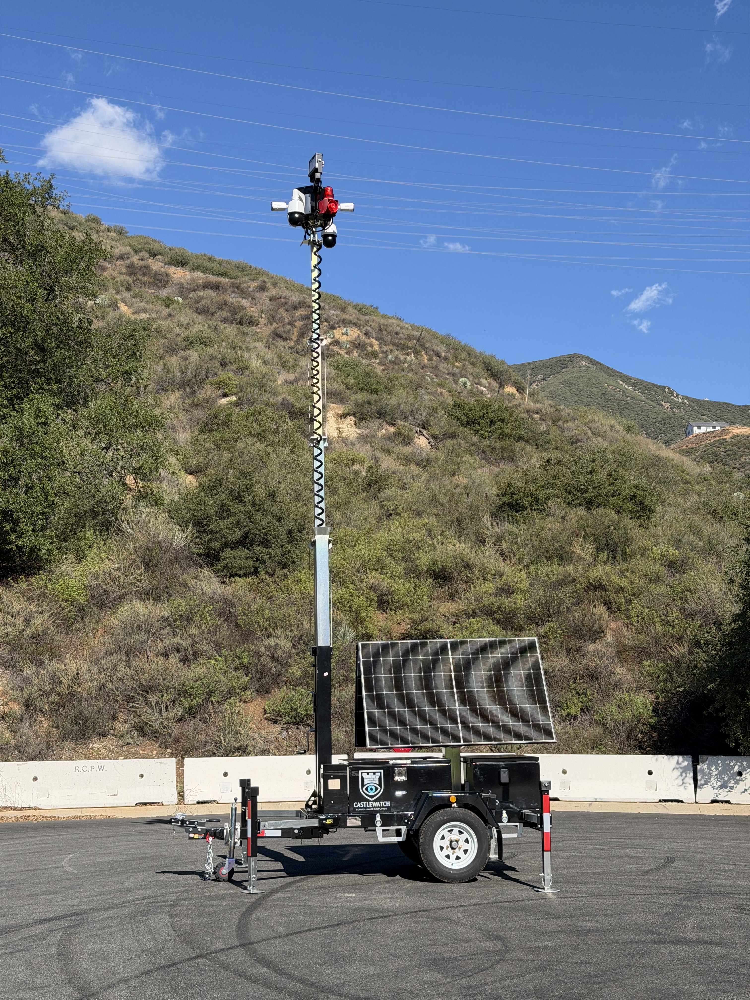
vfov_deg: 39.7
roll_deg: +0.0
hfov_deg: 30.3
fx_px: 1387
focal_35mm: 48
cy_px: 500
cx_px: 375
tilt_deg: +10.8
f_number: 1.78
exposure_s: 1/4878
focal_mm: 6.76
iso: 80
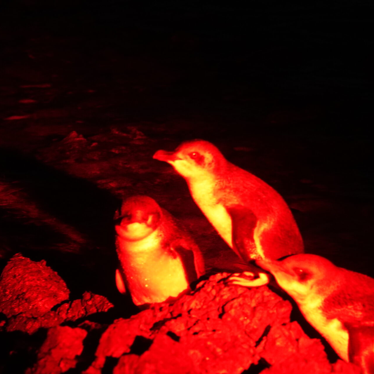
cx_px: 222
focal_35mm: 314
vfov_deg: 5.6
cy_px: 246
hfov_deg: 5.6
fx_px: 3838
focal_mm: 67.46
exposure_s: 1/20
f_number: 4
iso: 800
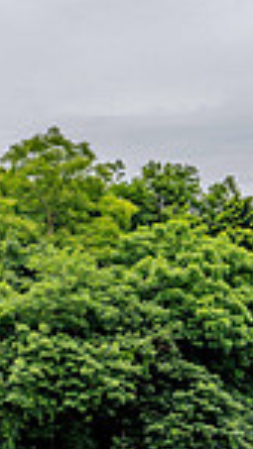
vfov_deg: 15.5
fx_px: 1633
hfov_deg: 8.7
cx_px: 330
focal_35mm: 137
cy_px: 409
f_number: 8
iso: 500
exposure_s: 1/800
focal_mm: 34
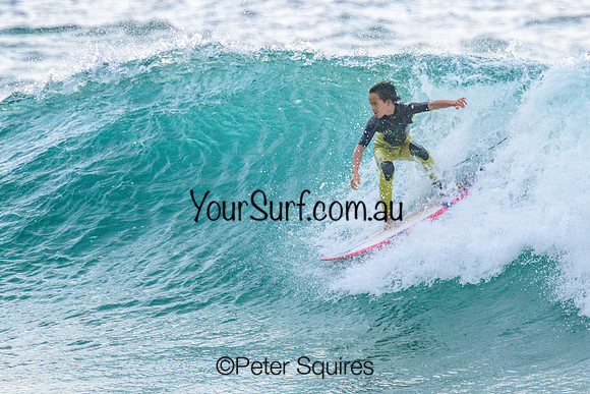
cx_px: 361
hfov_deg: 1.9
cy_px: 142
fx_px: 18042
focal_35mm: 1101
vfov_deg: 1.3
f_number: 11
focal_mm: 800
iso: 2000
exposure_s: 1/2000
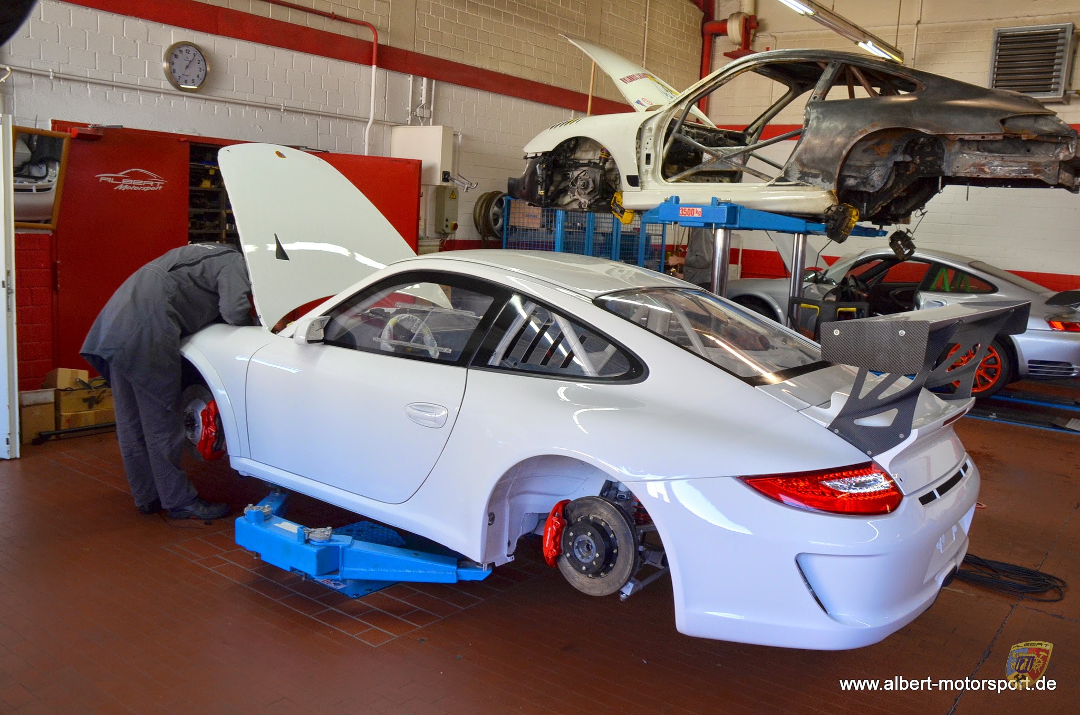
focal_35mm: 32
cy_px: 358
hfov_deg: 59.6
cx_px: 540
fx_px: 943
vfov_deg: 41.6
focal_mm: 21
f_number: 5
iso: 400
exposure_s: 1/100
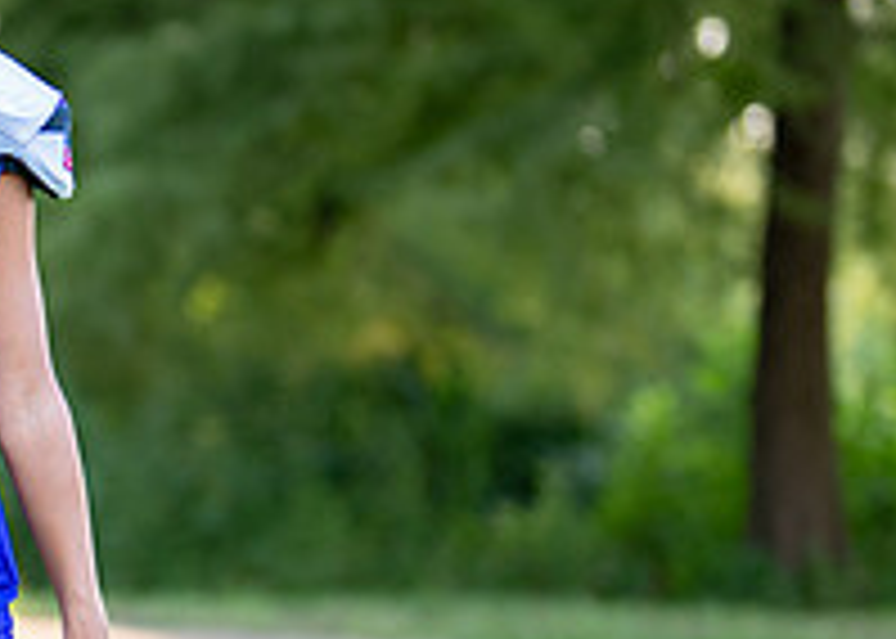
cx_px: -60
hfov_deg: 10.8
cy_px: 491
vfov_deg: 7.8
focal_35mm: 185
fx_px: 4706
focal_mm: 50
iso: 160
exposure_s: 1/1000
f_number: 1.2
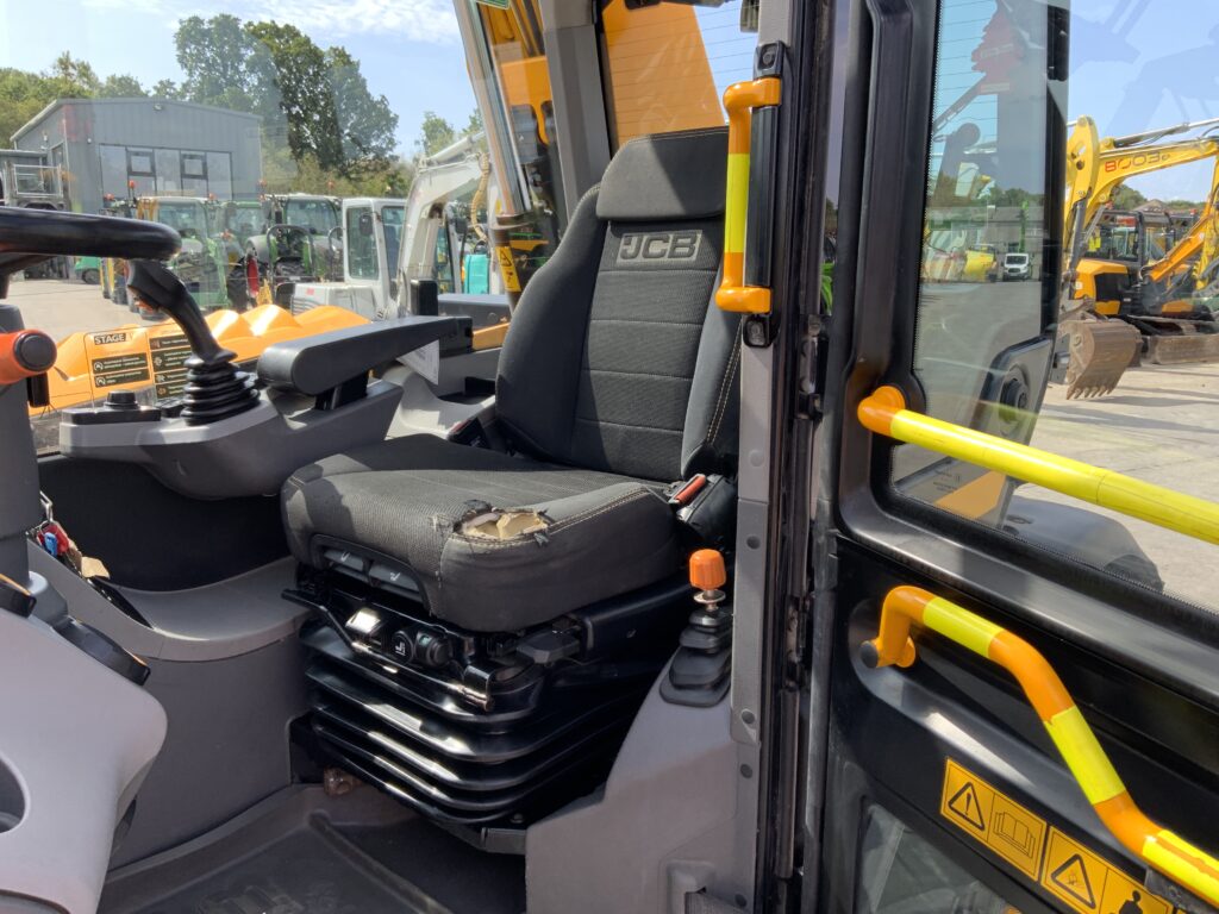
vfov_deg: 48.2
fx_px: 1021
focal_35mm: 29
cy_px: 457
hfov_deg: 61.7
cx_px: 610
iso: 16
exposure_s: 1/286
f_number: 1.8
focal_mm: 3
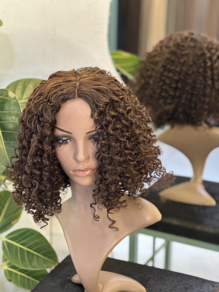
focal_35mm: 77
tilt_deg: -16.1
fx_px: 650
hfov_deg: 19.1
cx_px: 110
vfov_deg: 25.3
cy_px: 146
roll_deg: -1.8
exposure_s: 1/33
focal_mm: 9
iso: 400
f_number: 2.8
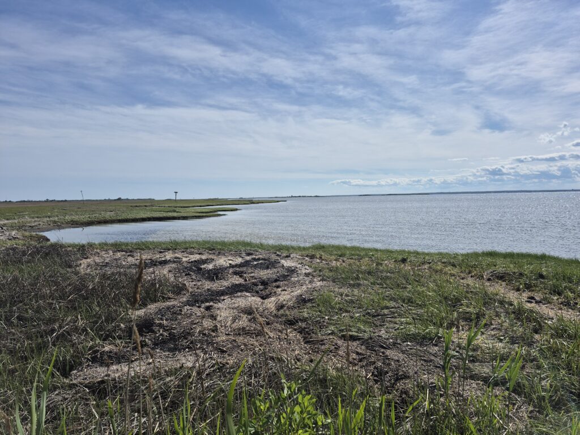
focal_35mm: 23
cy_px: 218
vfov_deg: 58.9
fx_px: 385
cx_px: 290
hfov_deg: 73.9
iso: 25
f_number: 1.8
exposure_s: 1/4256
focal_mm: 5.4
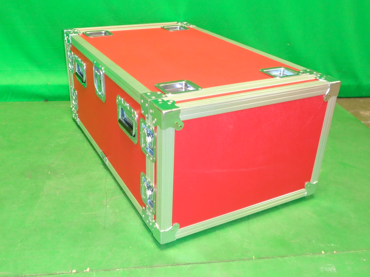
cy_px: 138
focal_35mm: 36
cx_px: 185
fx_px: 385
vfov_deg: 39.7
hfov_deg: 51.4
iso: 400
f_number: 3.8
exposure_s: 1/40
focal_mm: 6.4
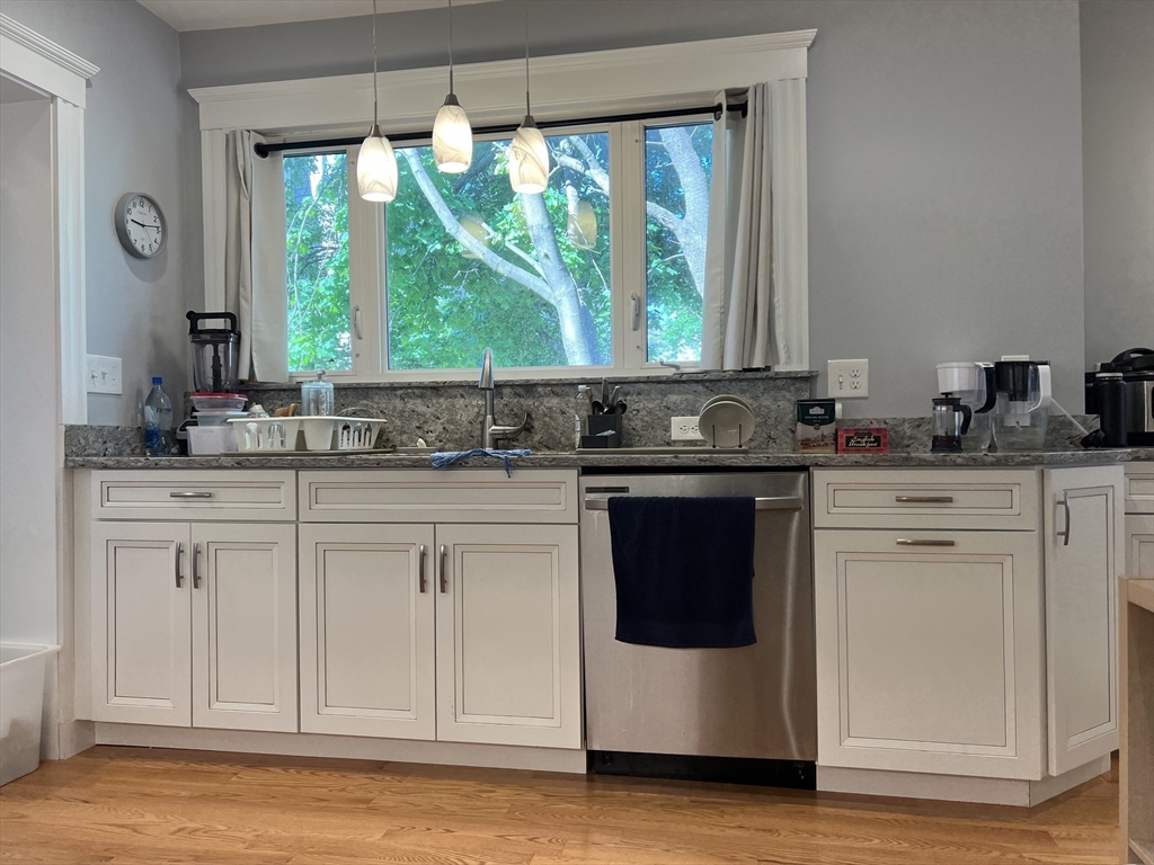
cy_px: 432
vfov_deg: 53.1
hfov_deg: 67.3
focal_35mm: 26
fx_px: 867
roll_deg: +1.2
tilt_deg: -0.2
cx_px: 577
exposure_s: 1/120
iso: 80
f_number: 1.5
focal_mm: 5.7
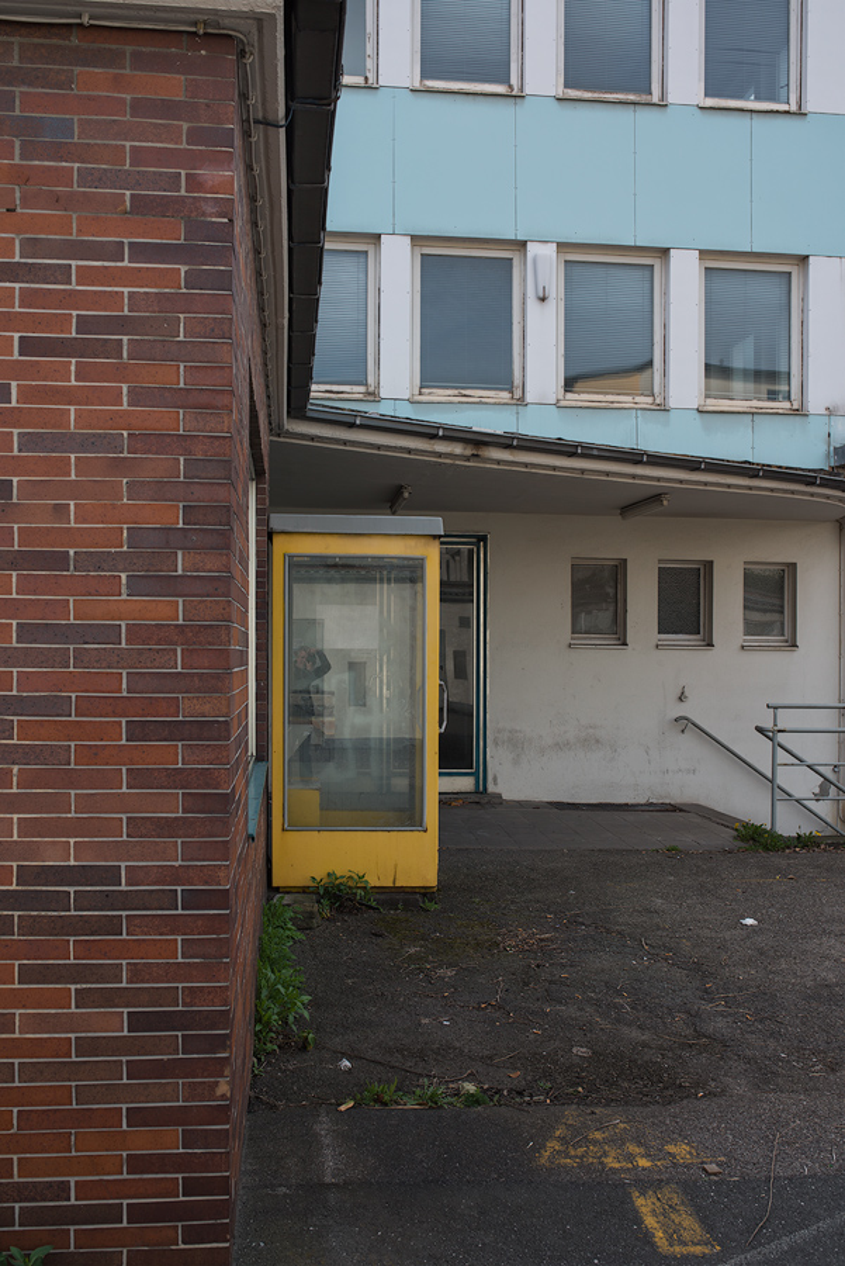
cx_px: 422
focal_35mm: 35
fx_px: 1231
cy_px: 633
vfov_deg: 54.4
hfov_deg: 37.9
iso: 100
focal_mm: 35
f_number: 8
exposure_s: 1/250
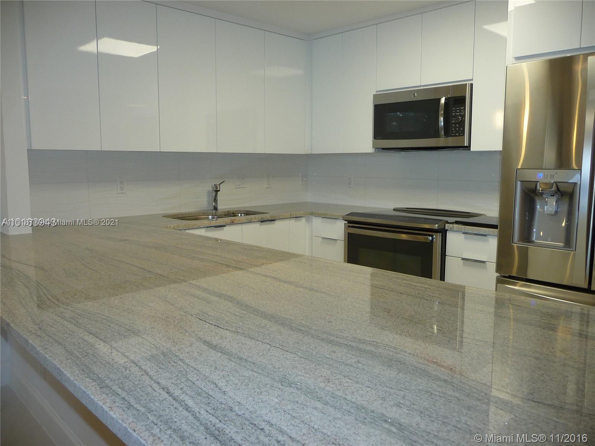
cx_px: 298
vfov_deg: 49.7
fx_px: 481
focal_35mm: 28
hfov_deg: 63.4
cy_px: 223
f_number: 3.3
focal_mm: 4.7
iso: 100
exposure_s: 1/30
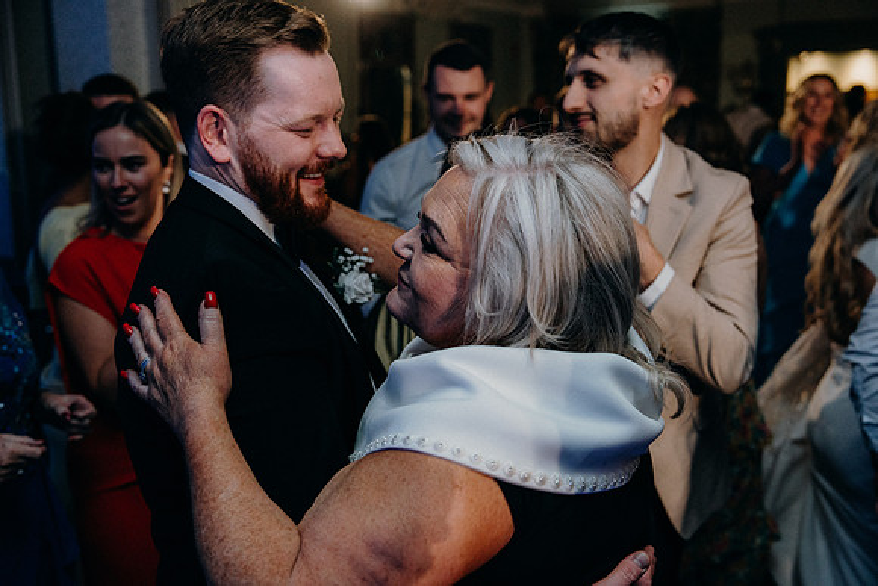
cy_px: 293
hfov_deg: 48.4
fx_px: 976
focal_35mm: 40
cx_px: 439
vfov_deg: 33.4
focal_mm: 40
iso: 2500
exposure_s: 1/160
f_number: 3.5
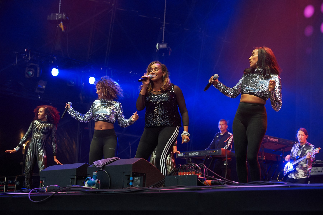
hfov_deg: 25.4
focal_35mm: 80
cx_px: 162
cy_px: 108
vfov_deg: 17.0
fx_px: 717
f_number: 5.6
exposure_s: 1/320
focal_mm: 80
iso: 3200
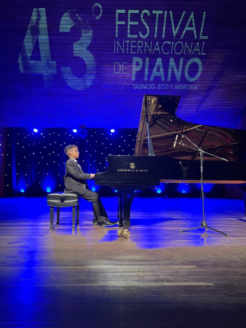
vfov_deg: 67.3
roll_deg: -0.1
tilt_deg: +4.6
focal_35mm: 26
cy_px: 164
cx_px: 123
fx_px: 246
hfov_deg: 53.1
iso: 500
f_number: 1.5
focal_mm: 5.7
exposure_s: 1/40
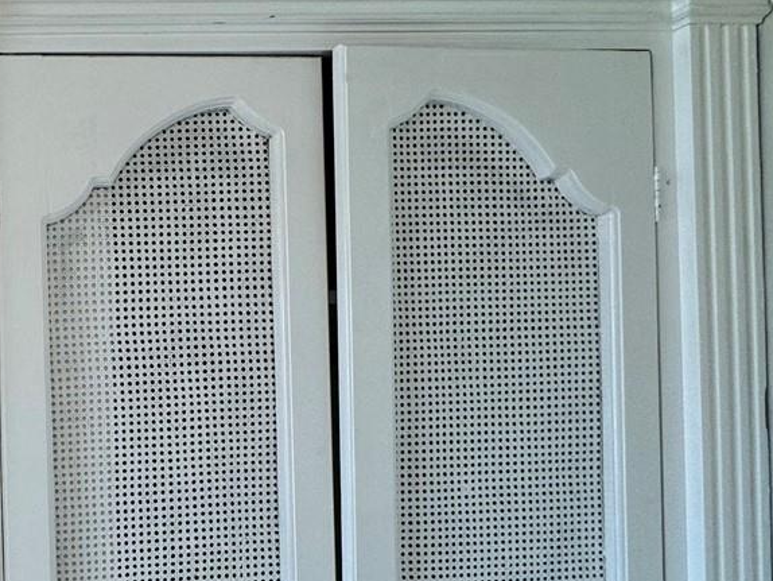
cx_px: -108
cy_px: 396
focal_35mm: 39
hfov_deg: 38.3
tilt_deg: +0.1
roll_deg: +1.1
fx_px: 871
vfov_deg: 36.4
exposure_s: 1/120
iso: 80
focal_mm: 2.22
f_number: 2.2
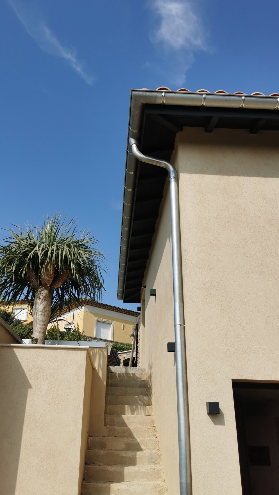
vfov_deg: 64.3
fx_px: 395
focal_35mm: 30
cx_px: 125
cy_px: 245
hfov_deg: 38.9
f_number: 1.6
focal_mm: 5.56
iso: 50
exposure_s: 1/4098
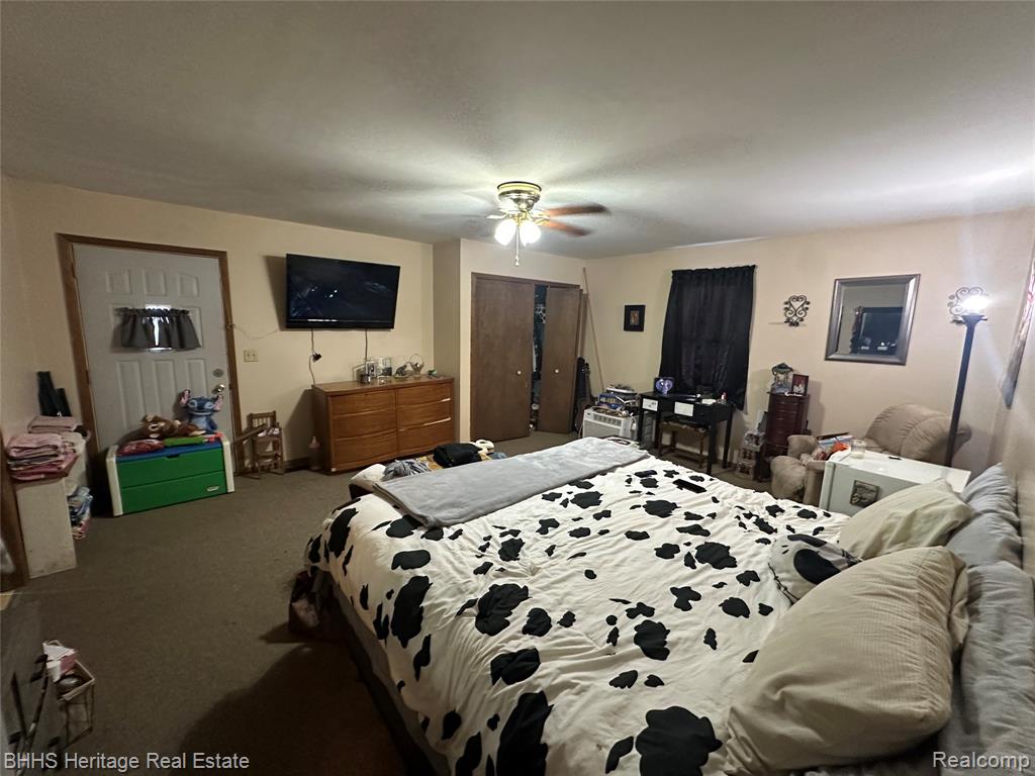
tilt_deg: -9.8
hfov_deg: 102.1
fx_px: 419
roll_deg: -1.1
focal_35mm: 14
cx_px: 518
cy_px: 388
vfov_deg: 85.7
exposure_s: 1/60
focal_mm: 2.22
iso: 800
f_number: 2.2
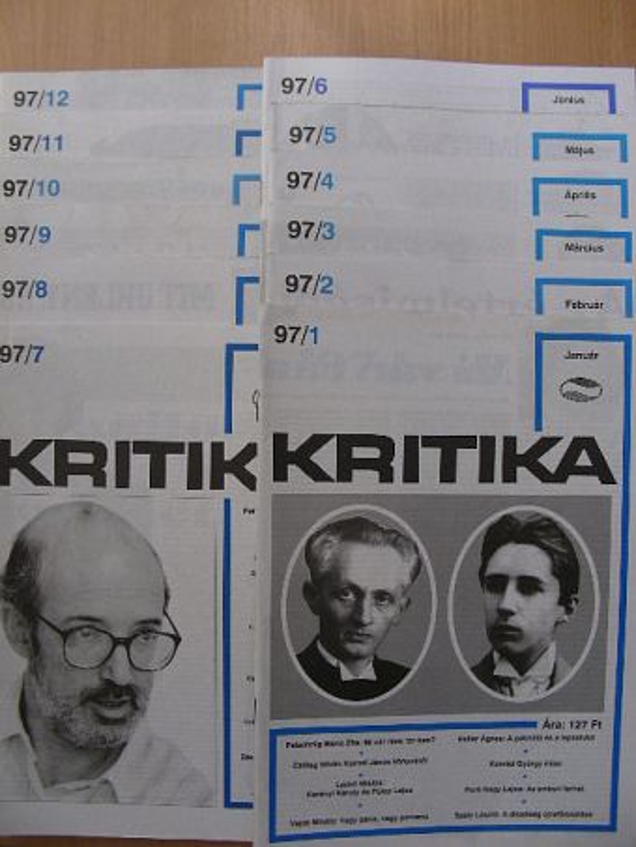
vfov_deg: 49.0
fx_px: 930
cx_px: 318
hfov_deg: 37.7
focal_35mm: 38
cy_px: 424
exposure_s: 1/41.8
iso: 100
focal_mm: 6.3
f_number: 3.5
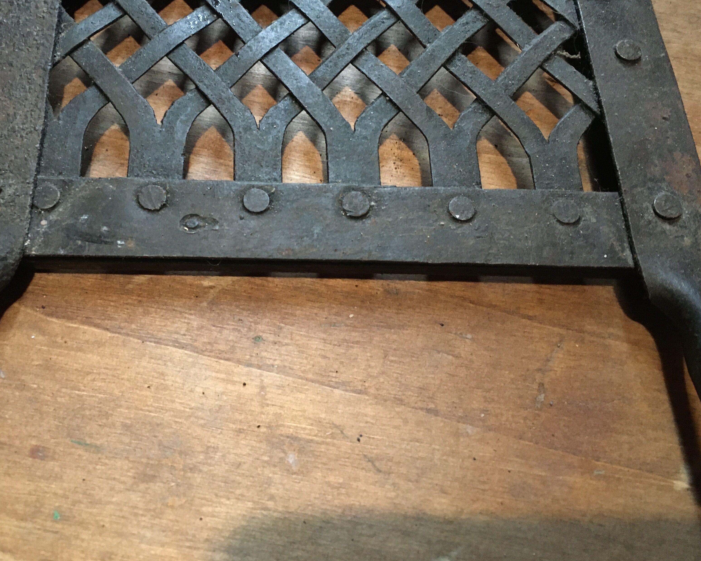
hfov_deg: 48.8
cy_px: 237
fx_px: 768
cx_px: 287
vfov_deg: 40.0
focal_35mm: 37
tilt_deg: -64.1
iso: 400
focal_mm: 4.15
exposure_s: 1/17
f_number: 2.2
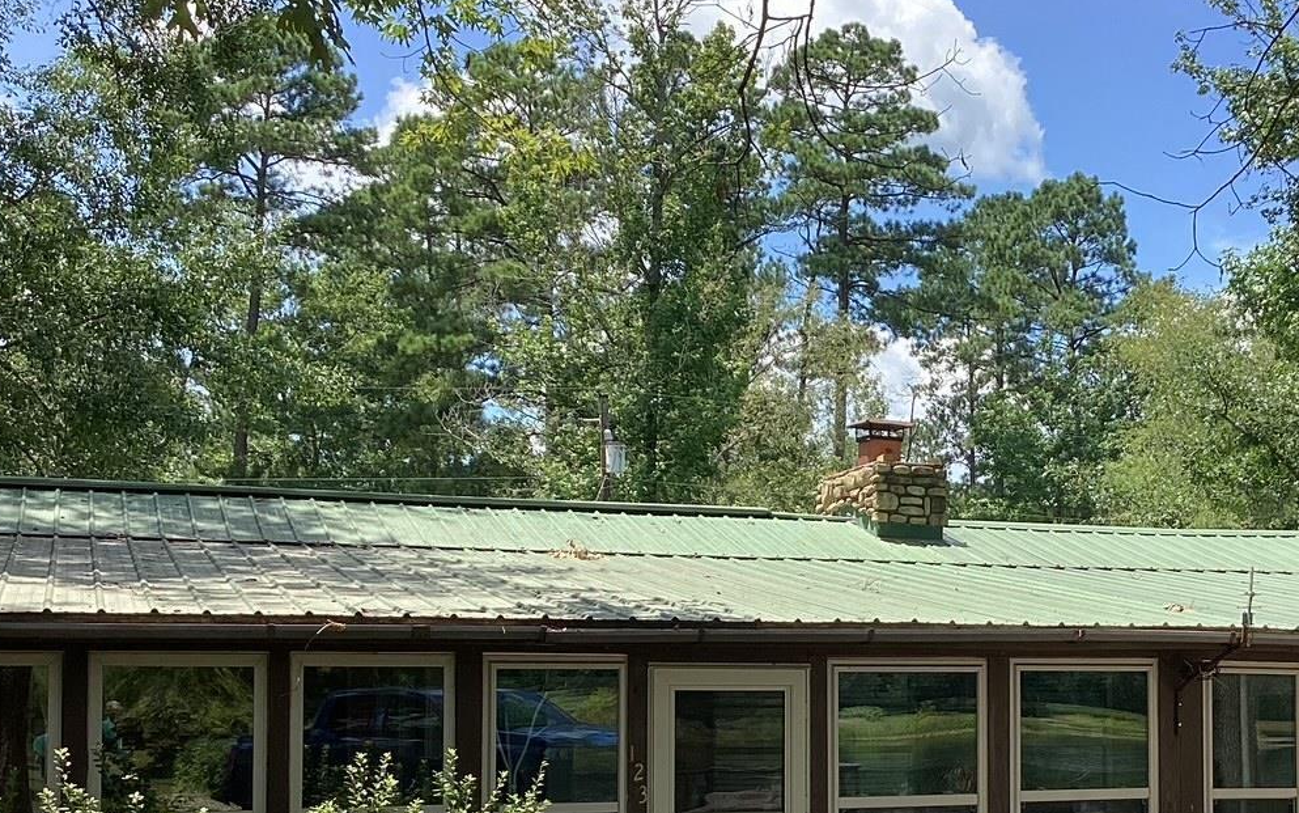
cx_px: 922
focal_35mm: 54
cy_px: 649
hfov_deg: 36.9
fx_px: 1912
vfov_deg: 23.6
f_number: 2.4
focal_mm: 3.3
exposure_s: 1/574
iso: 25
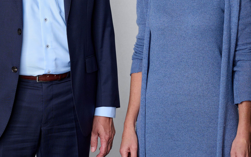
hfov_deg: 15.5
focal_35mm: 134
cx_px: 185
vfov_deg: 9.7
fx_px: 917
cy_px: 0
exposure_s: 1/200
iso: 200
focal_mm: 53
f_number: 5.6
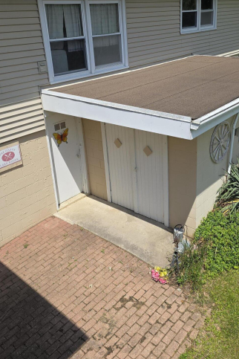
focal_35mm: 33
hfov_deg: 40.0
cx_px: 117
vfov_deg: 56.8
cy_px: 145
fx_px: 329
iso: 12
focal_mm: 6.3
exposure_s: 1/929
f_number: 1.7
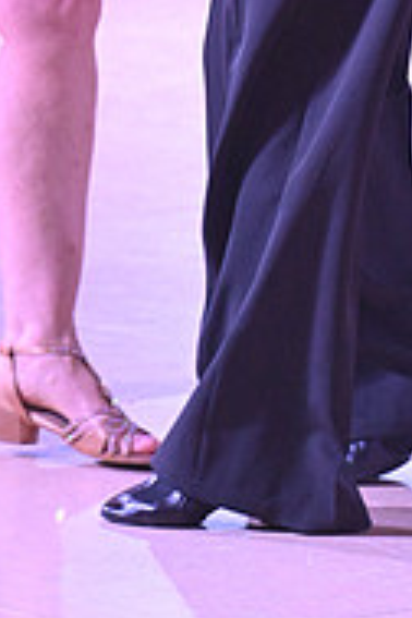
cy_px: -284
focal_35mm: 415
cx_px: 103
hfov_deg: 3.3
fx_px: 7124
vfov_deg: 4.9
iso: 5000
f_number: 6.3
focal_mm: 135
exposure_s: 1/400
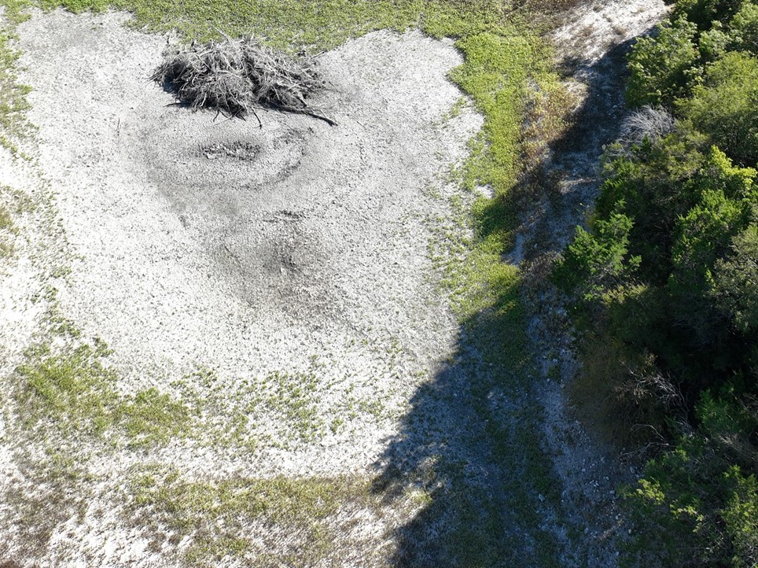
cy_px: 1
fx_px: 1116
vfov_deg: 27.0
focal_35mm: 51
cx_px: 224
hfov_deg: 36.9
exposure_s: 1/800
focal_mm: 12.29
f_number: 2.8
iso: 100
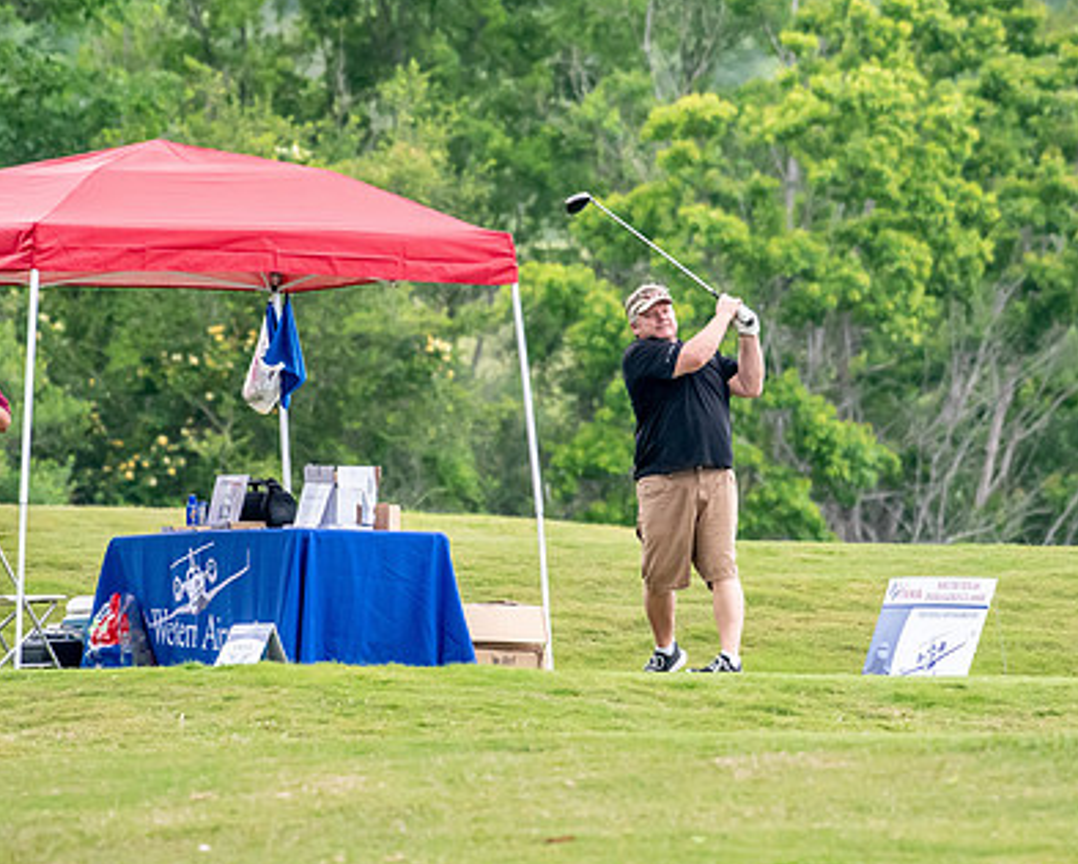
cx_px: 524
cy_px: 383
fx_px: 25862
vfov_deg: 1.9
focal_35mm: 810
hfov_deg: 2.4
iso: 2500
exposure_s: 1/2000
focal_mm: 390
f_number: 5.6
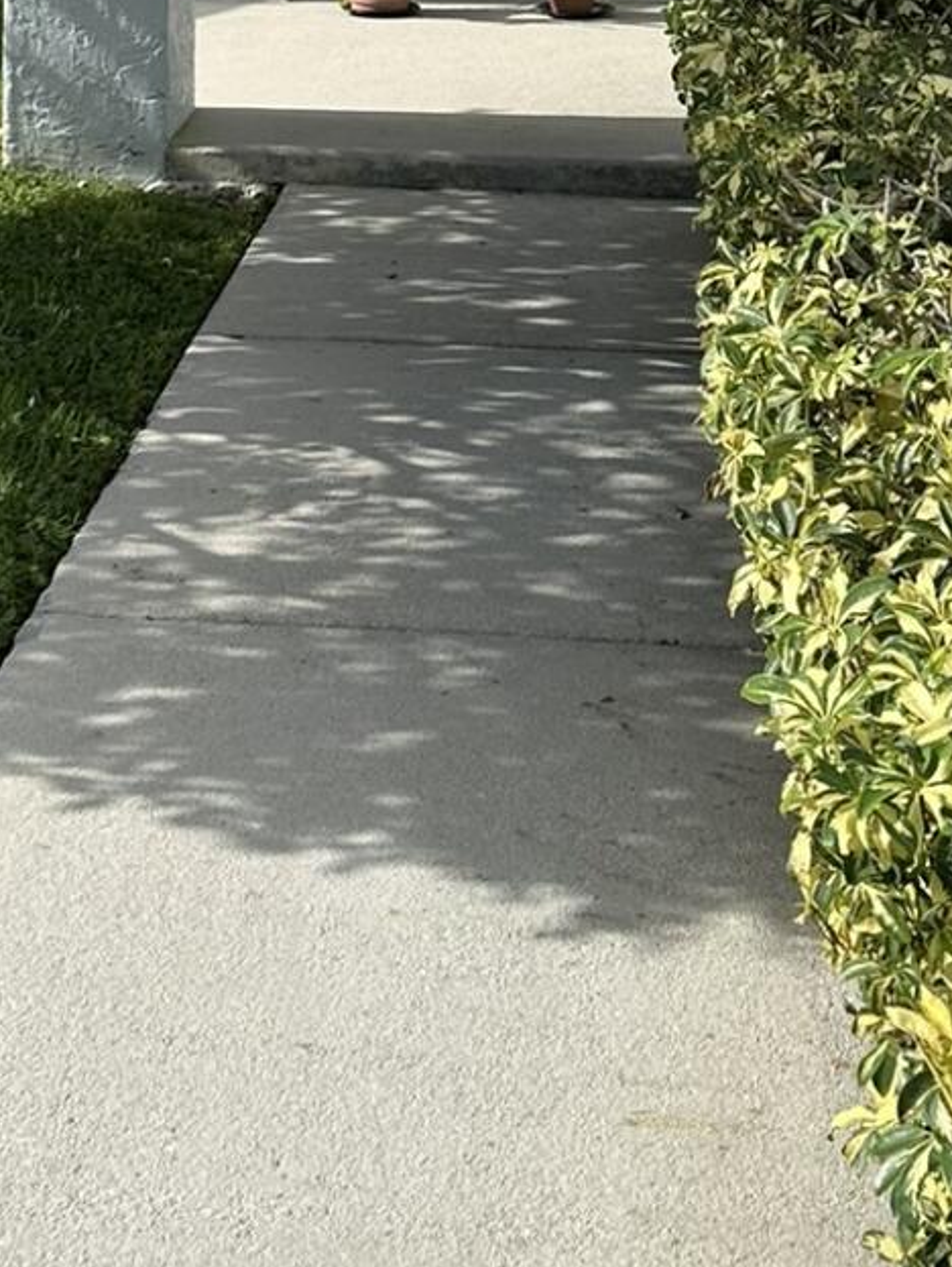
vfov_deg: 23.6
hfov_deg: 19.2
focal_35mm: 77
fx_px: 2821
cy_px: -146
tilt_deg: -6.0
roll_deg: -1.7
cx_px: 500
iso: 80
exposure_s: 1/4348
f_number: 1.78
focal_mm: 6.86
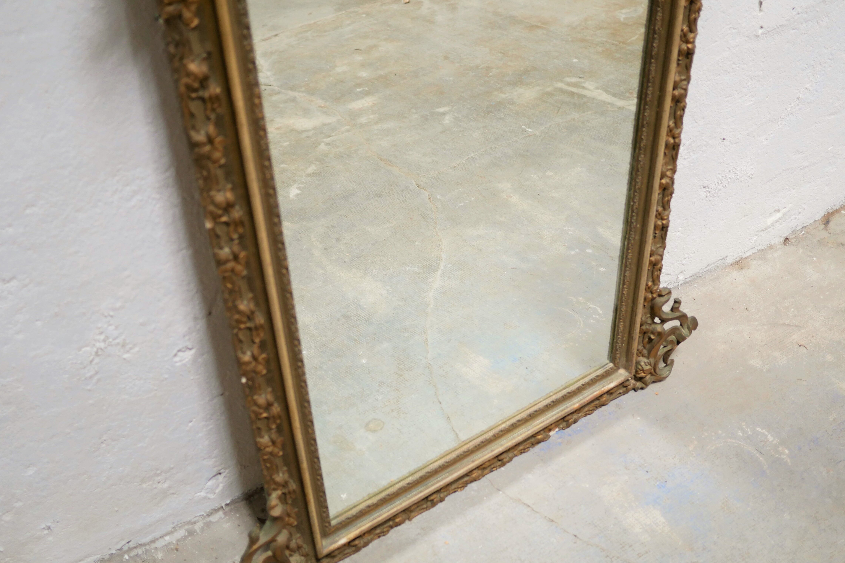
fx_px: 986
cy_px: 307
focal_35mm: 42
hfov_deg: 46.4
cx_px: 420
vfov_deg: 31.9
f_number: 1.7
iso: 400
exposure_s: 1/60
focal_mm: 20
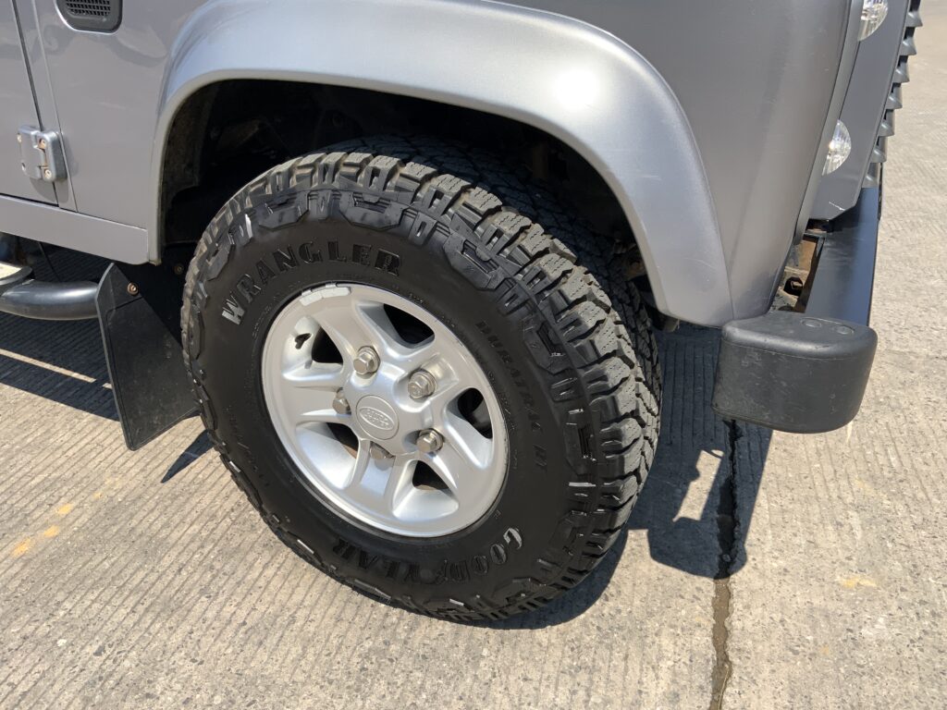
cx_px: 474
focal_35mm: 29
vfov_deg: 48.2
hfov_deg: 61.7
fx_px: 793
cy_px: 355
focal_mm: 3
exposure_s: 1/1412
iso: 16
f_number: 1.8
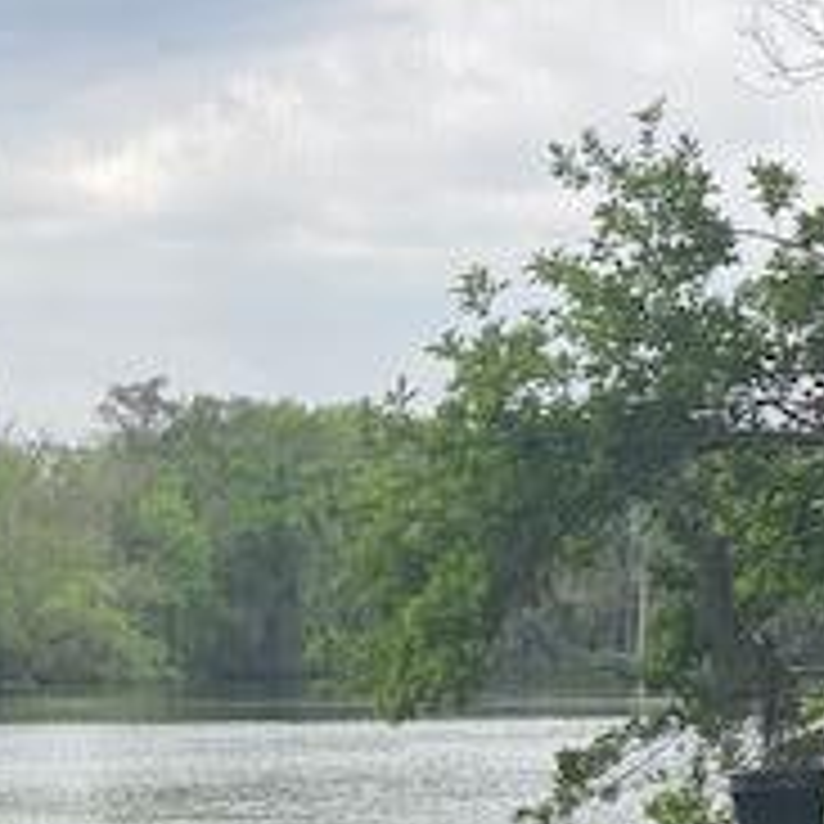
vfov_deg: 10.5
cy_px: 1256
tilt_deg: -7.6
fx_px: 4336
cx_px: 86
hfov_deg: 10.8
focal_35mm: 161
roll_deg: +0.5
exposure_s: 1/592
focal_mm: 6
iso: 20
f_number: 2
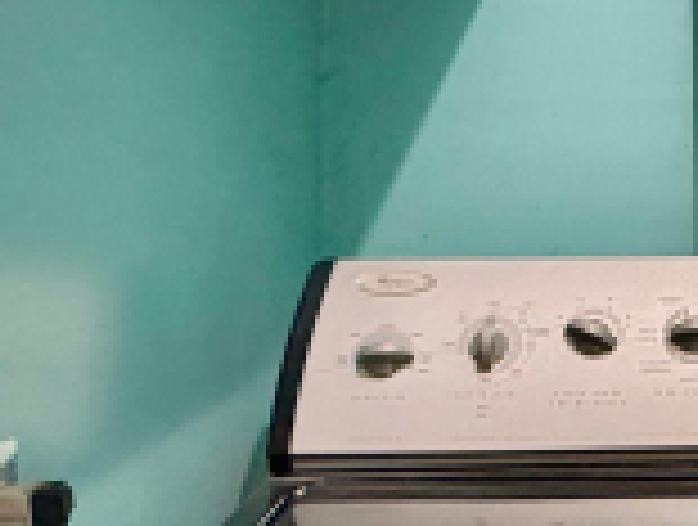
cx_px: 1042
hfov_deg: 17.2
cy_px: -54
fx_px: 2082
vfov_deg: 14.1
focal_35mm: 103
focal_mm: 6.76
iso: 800
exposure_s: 1/60
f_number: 1.78
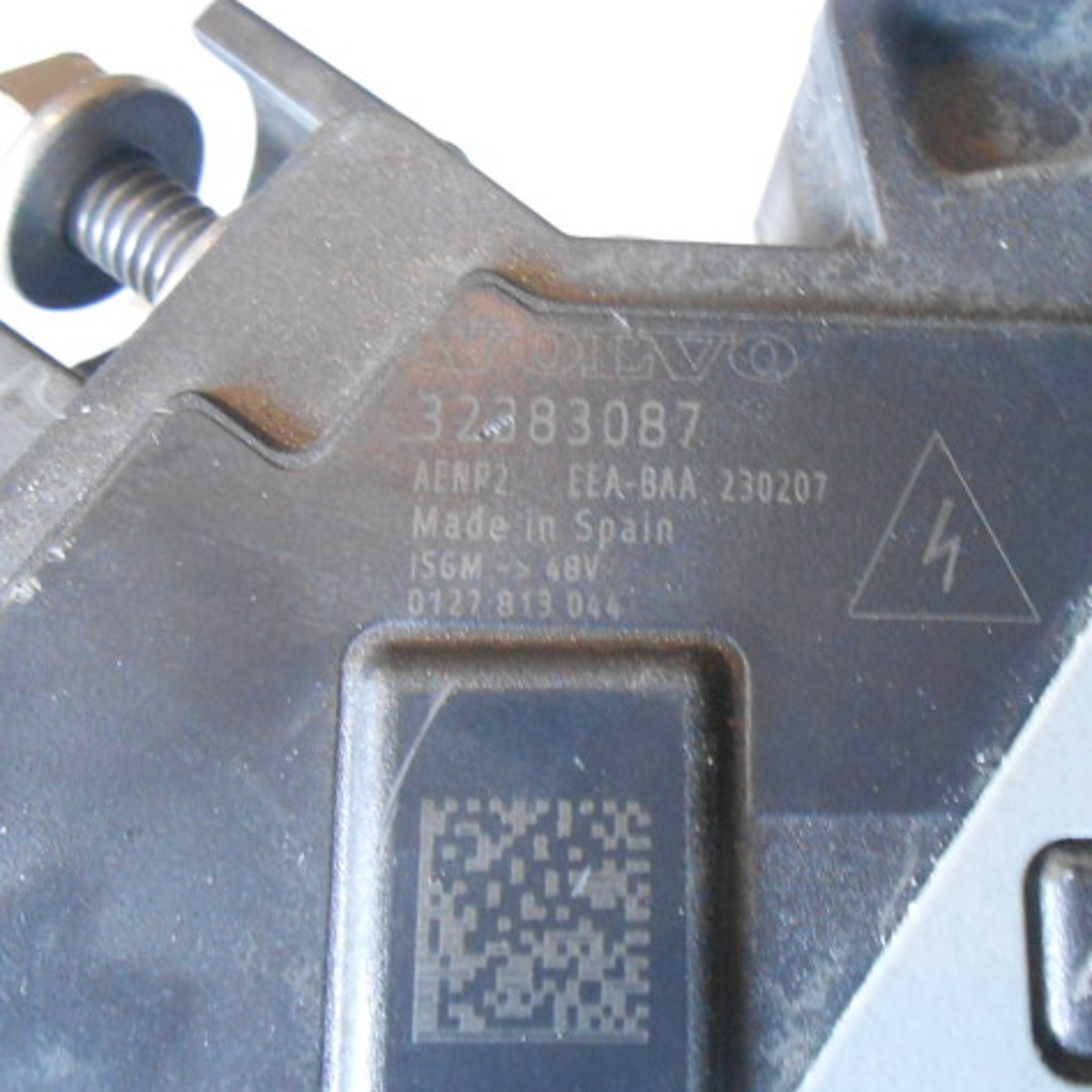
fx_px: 1106
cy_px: 544
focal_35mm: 31
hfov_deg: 52.4
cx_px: 608
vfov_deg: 52.5
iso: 800
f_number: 3.5
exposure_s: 1/15
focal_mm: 4.6
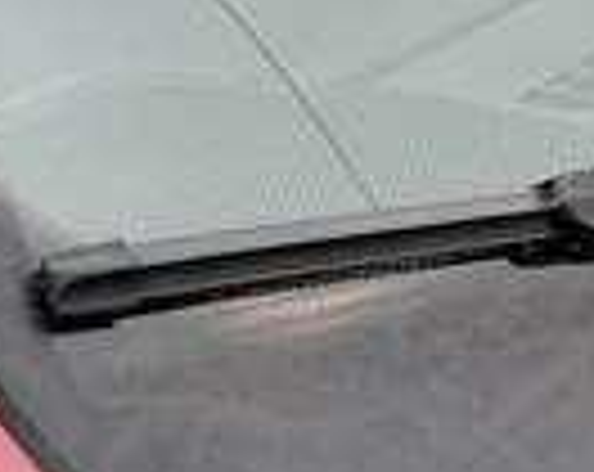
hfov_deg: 22.6
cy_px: -121
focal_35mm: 83
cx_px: 76
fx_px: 1456
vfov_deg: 17.4
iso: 25
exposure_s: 1/415
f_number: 1.8
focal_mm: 3
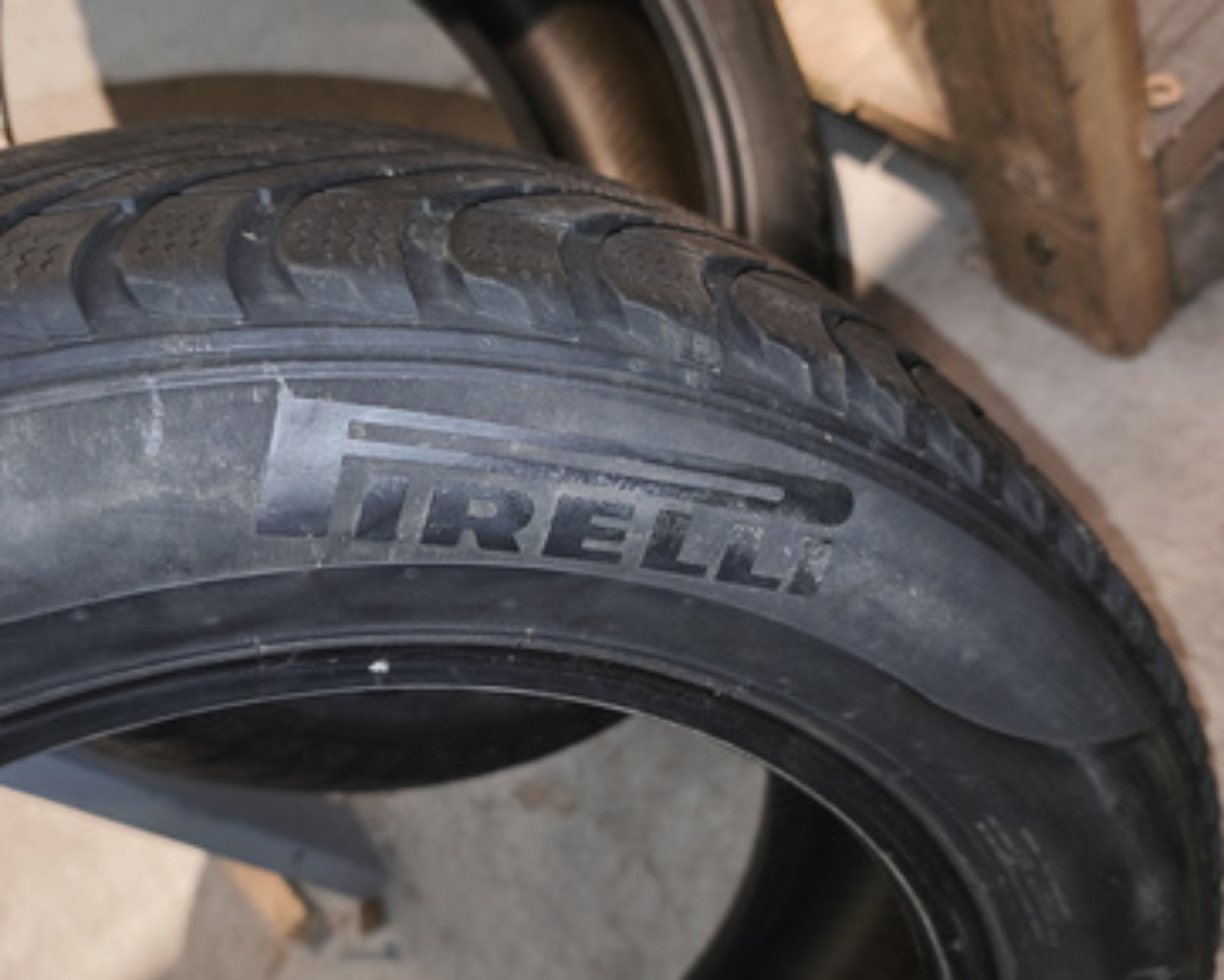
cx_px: 597
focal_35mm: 31
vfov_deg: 47.1
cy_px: 493
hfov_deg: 57.1
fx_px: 1124
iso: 1000
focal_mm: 6.18
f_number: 1.65
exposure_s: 1/33.3
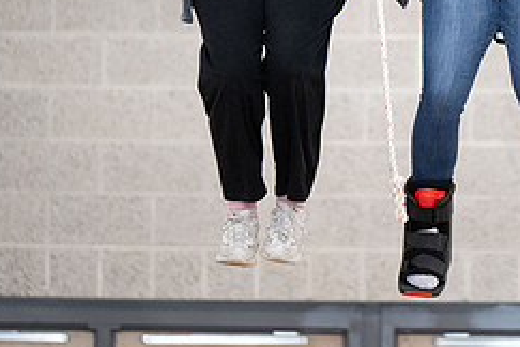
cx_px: 471
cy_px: 22
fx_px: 6904
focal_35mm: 478
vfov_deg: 2.9
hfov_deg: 4.3
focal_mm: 200
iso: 3200
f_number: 2.8
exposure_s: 1/500
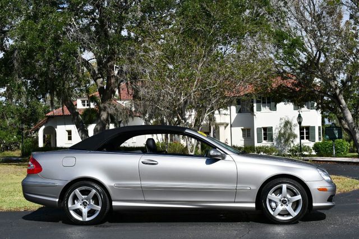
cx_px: 180
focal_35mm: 51
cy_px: 120
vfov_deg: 26.5
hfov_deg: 38.9
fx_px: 508
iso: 100
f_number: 9
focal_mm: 34
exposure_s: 1/320
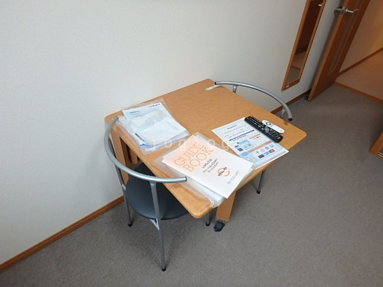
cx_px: 192
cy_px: 144
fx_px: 232
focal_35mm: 21
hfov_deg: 79.0
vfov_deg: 63.4
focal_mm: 3.7
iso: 320
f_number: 3.5
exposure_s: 1/30
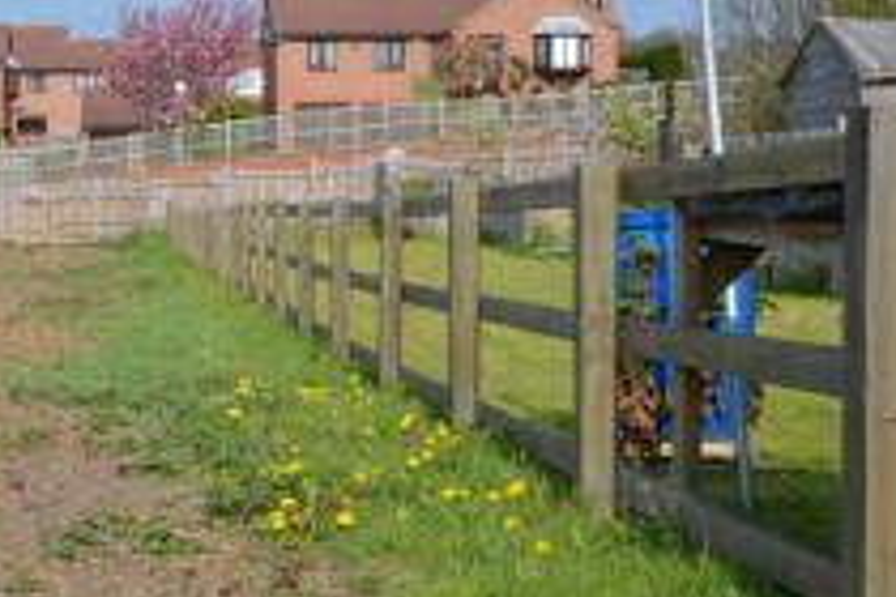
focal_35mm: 68
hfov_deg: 28.1
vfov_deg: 19.9
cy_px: 194
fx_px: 1692
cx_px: 21
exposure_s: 1/250
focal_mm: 20
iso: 100
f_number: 8
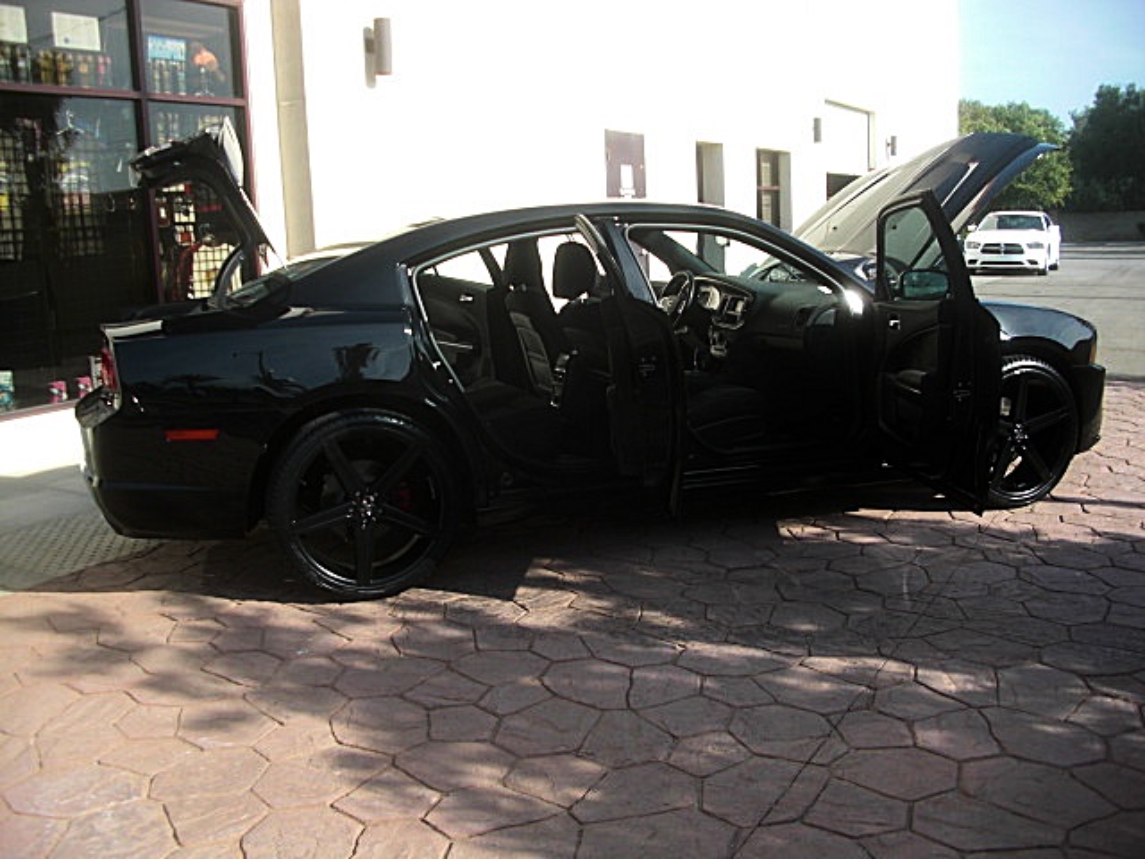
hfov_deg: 51.4
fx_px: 1191
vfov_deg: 39.7
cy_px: 430
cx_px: 572
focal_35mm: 36
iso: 50
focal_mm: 6.3
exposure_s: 1/320
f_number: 2.8
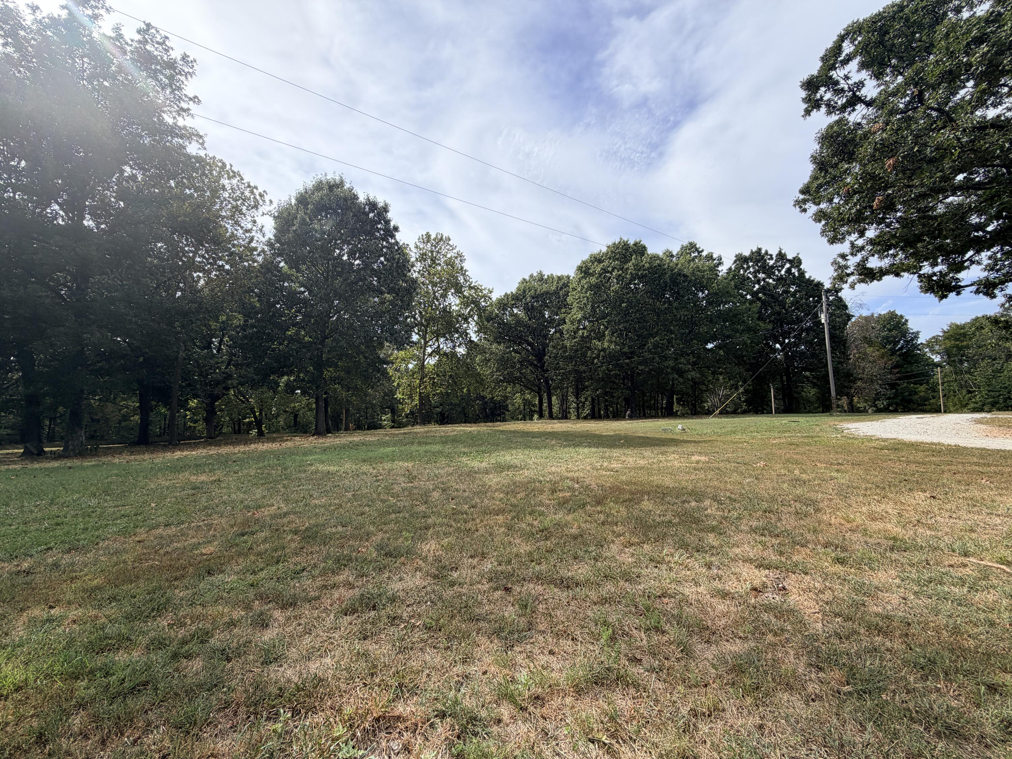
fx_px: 409
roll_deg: +0.5
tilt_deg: +3.5
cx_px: 506
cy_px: 380
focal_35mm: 14
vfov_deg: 85.7
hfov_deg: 102.1
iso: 20
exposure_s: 1/853
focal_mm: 2.22
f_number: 2.2
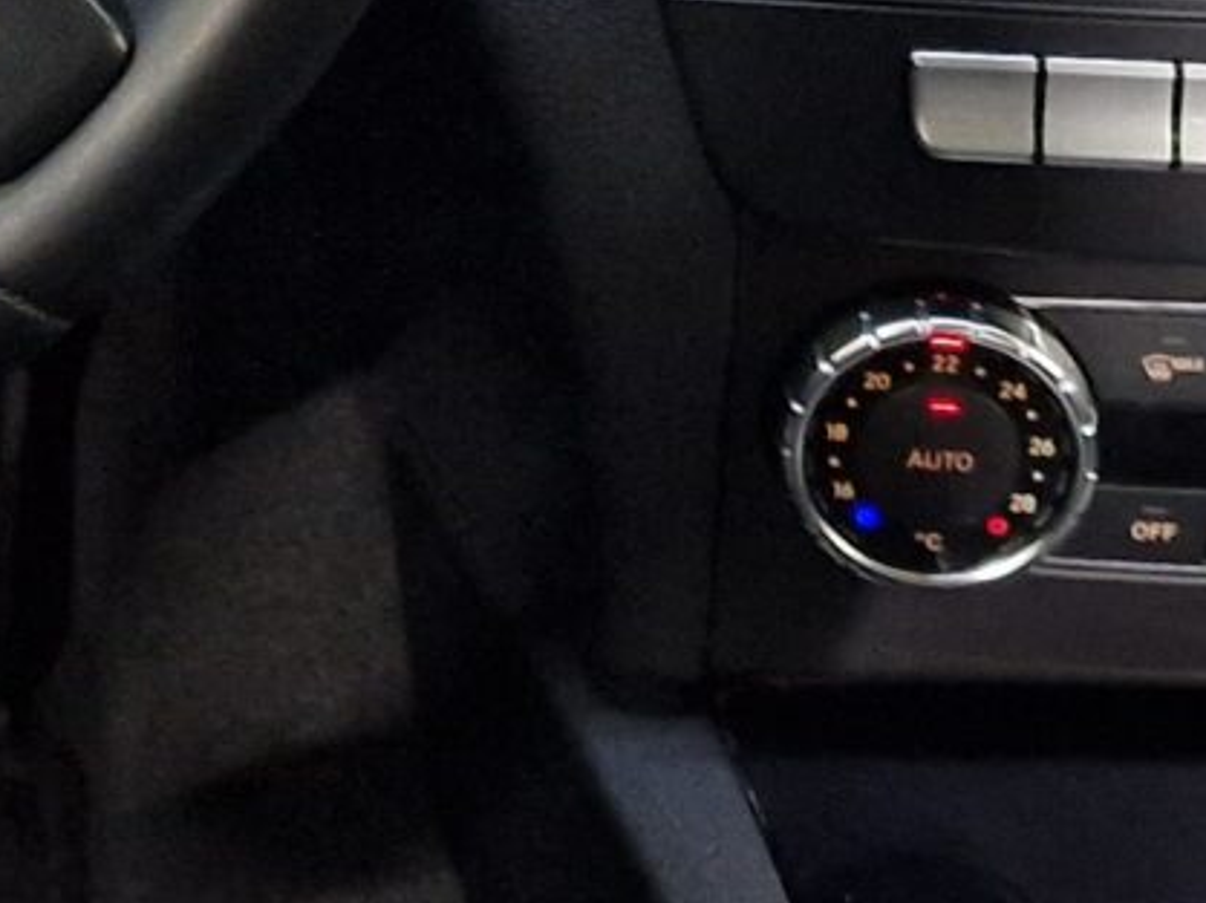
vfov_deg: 10.3
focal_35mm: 141
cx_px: -170
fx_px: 4910
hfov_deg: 13.7
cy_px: -248
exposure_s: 1/33
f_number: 1.8
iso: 400
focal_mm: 6.4
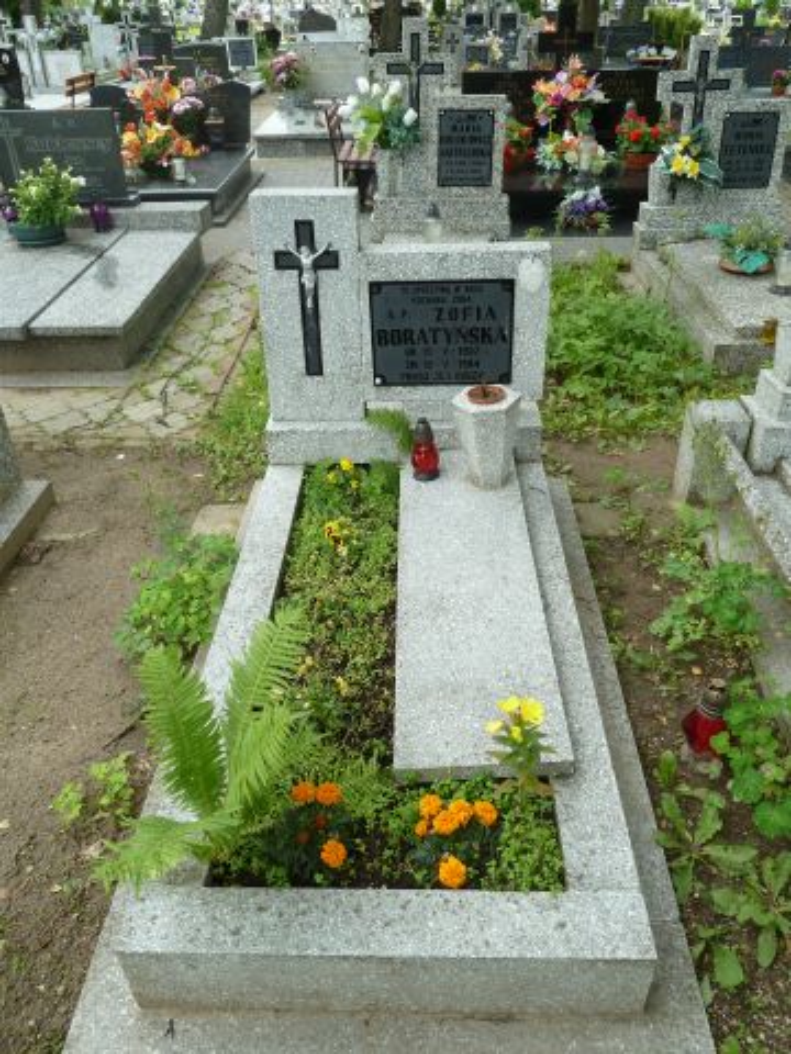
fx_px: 823
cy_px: 527
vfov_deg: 65.3
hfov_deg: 51.4
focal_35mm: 27
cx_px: 396
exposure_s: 1/100
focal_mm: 4.4
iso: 80
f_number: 3.5
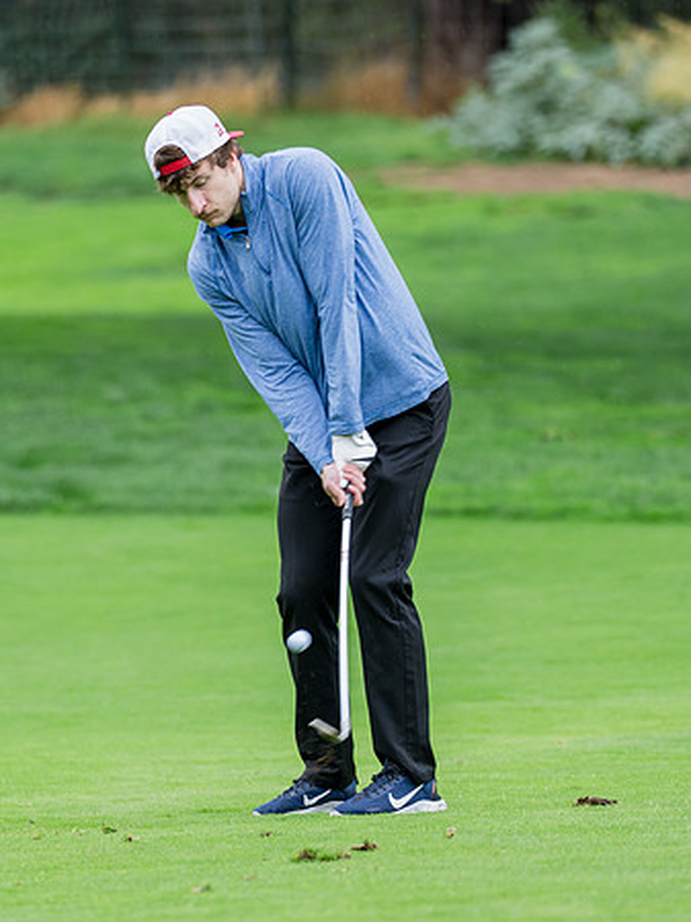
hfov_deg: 3.5
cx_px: 185
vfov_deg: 4.7
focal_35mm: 419
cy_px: 392
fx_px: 11167
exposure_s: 1/640
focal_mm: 200
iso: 500
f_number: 2.8
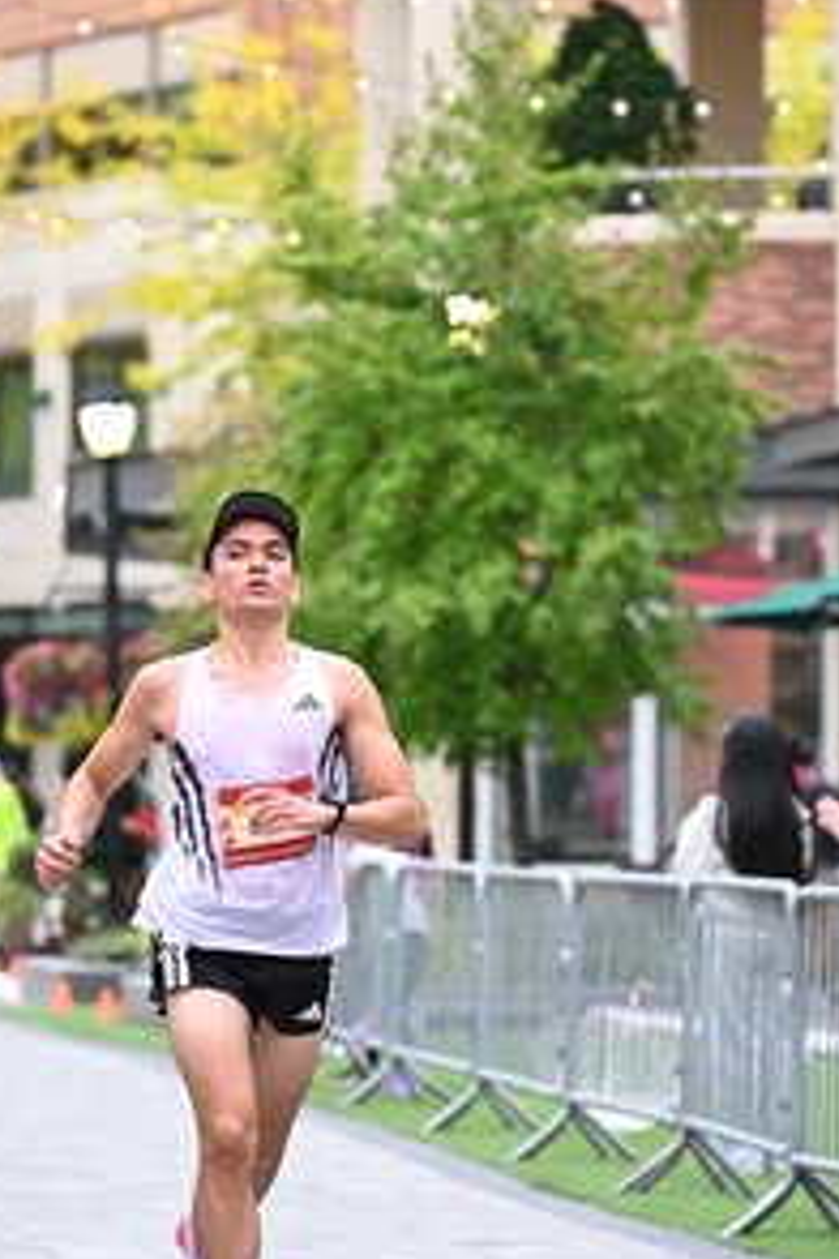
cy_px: 677
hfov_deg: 7.3
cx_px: 482
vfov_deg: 10.9
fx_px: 6607
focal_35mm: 189
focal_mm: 101
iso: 1600
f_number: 2.8
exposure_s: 1/800
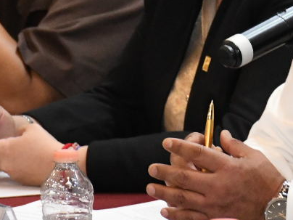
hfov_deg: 4.6
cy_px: 30
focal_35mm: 432
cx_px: 360
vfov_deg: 3.4
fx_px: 3657
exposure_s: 1/125
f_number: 6.3
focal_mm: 75
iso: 5000
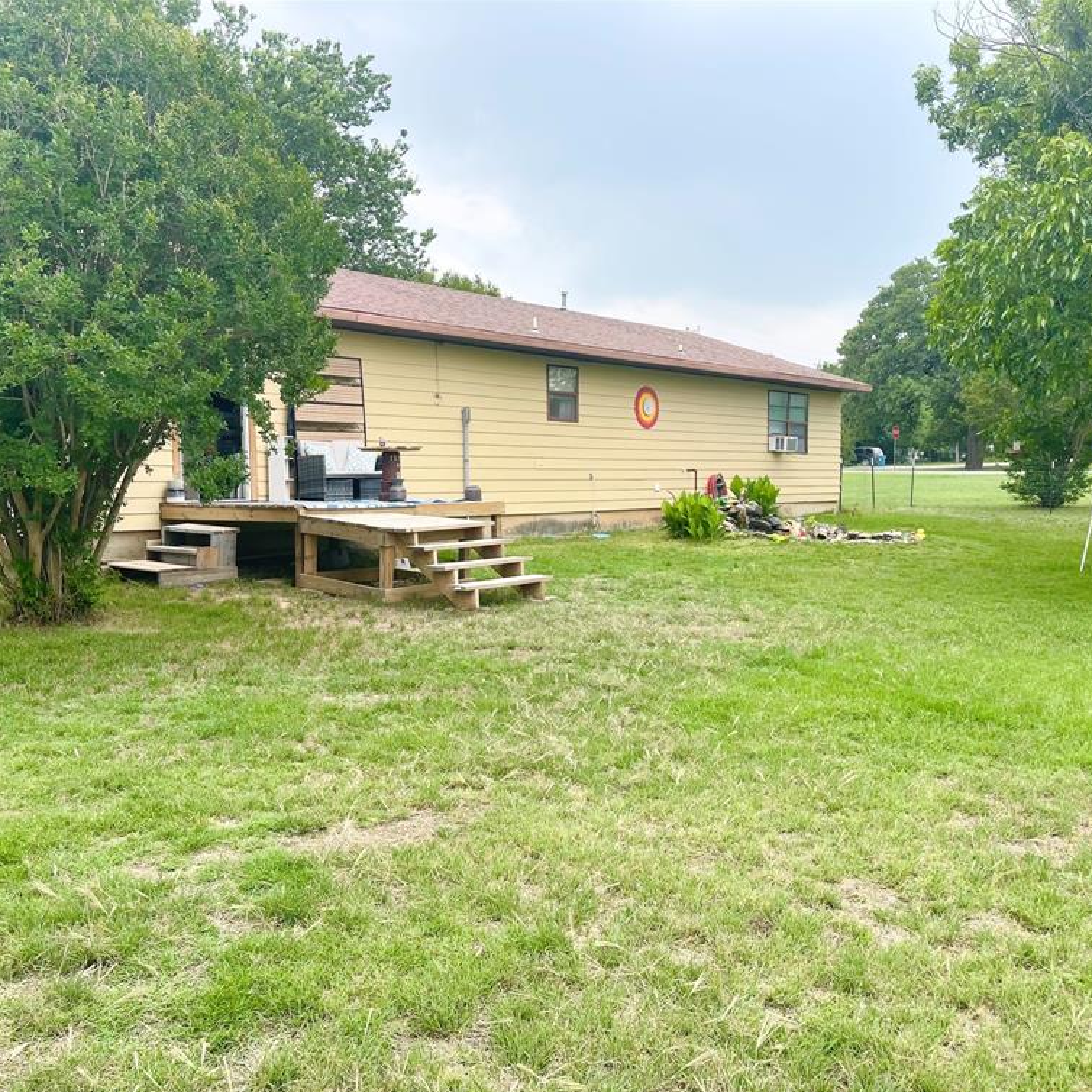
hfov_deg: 53.9
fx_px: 1071
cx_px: 601
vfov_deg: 54.0
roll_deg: +0.1
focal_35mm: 30
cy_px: 555
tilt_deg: -5.1
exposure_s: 1/945
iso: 32
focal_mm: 5.1
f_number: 1.6
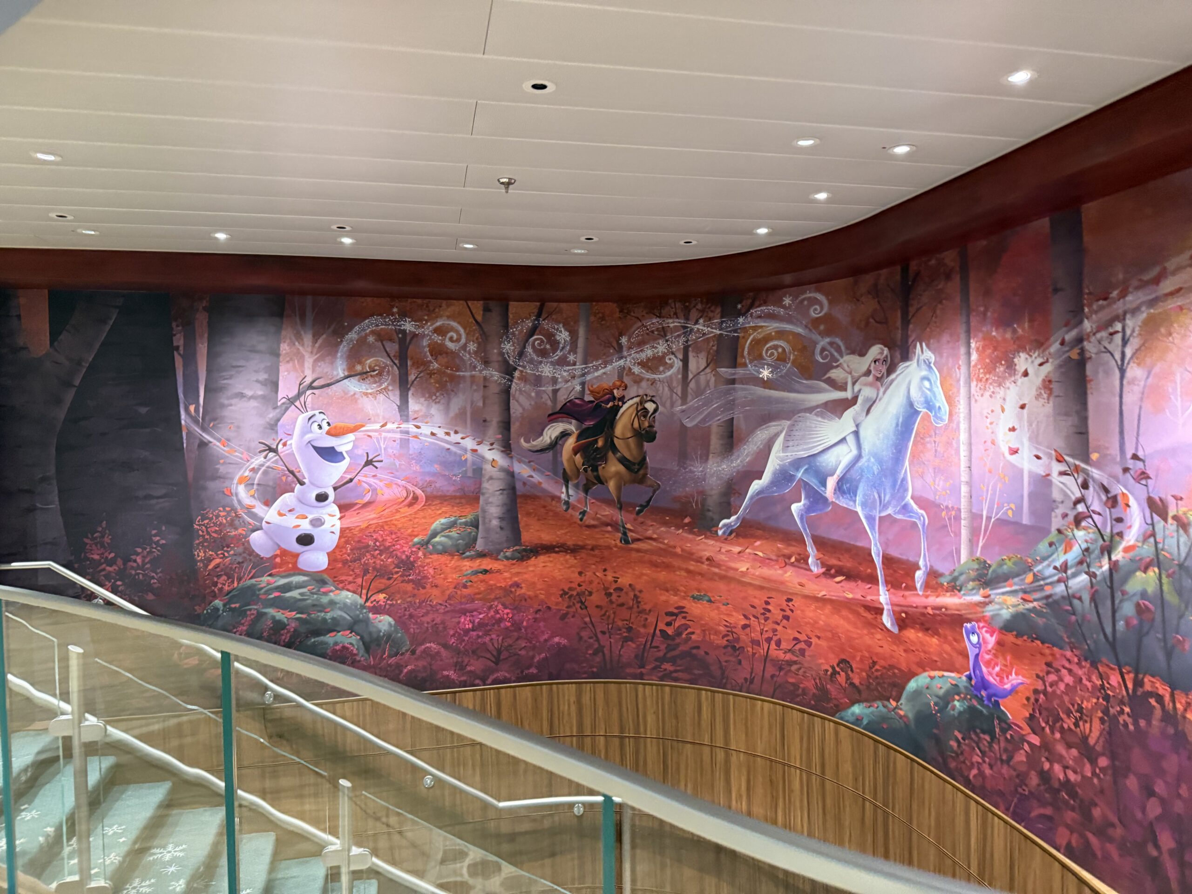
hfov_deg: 71.6
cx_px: 596
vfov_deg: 56.8
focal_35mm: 24
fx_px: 826
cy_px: 447
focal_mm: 6.76
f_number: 1.78
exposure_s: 1/59
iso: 640
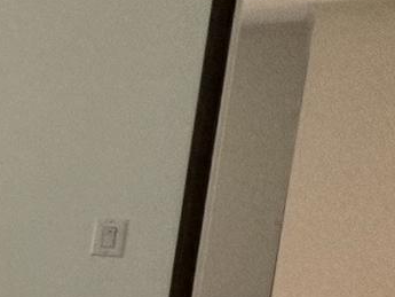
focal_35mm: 83
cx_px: -667
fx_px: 947
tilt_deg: -8.3
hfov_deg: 13.1
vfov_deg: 17.5
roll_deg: -0.4
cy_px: 276
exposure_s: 1/120
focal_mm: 2.22
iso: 160
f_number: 2.2
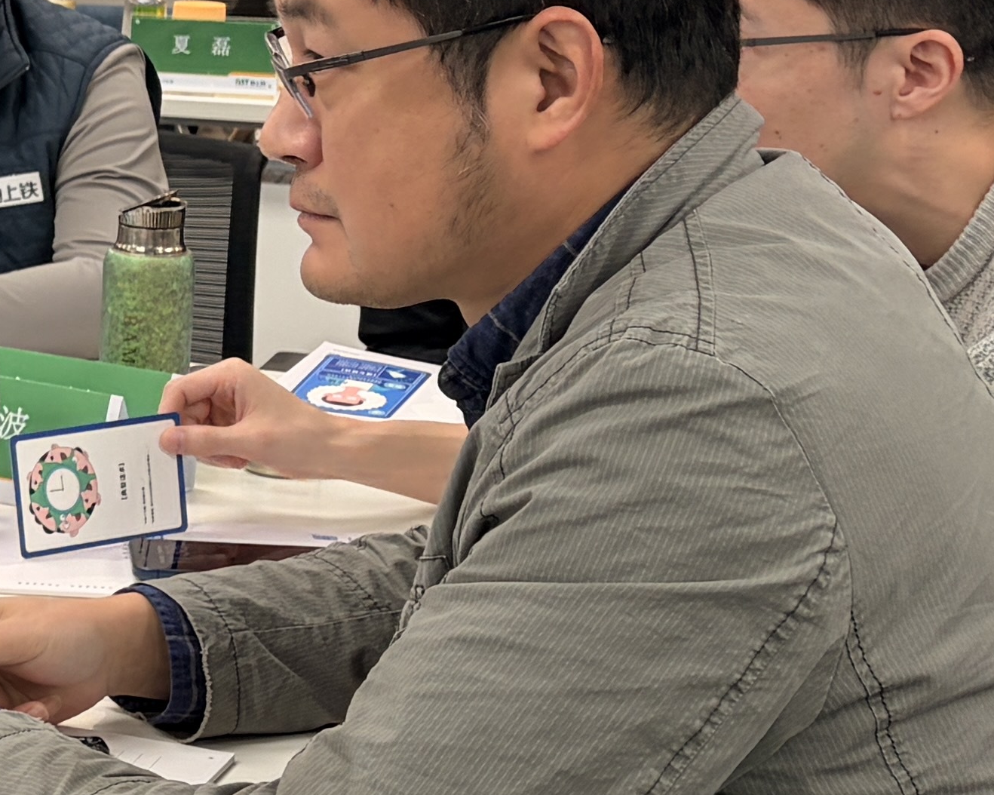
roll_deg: +0.4
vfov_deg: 14.0
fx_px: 3236
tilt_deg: -11.1
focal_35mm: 110
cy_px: 283
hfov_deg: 15.5
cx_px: -663
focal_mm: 5.96
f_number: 1.6
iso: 80
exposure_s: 1/100
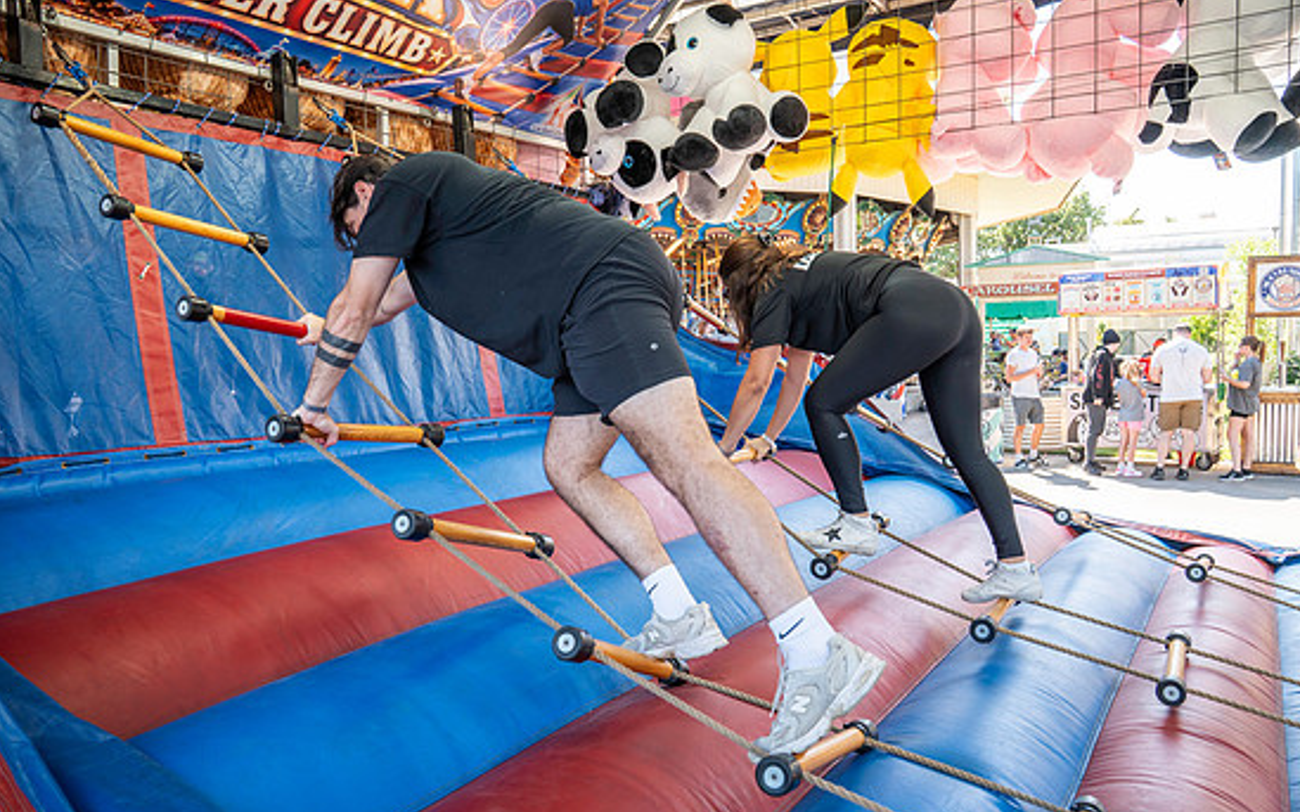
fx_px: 992
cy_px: 408
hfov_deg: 66.4
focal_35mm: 28
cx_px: 623
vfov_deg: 44.5
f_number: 5.6
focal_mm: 26
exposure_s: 1/200
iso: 500
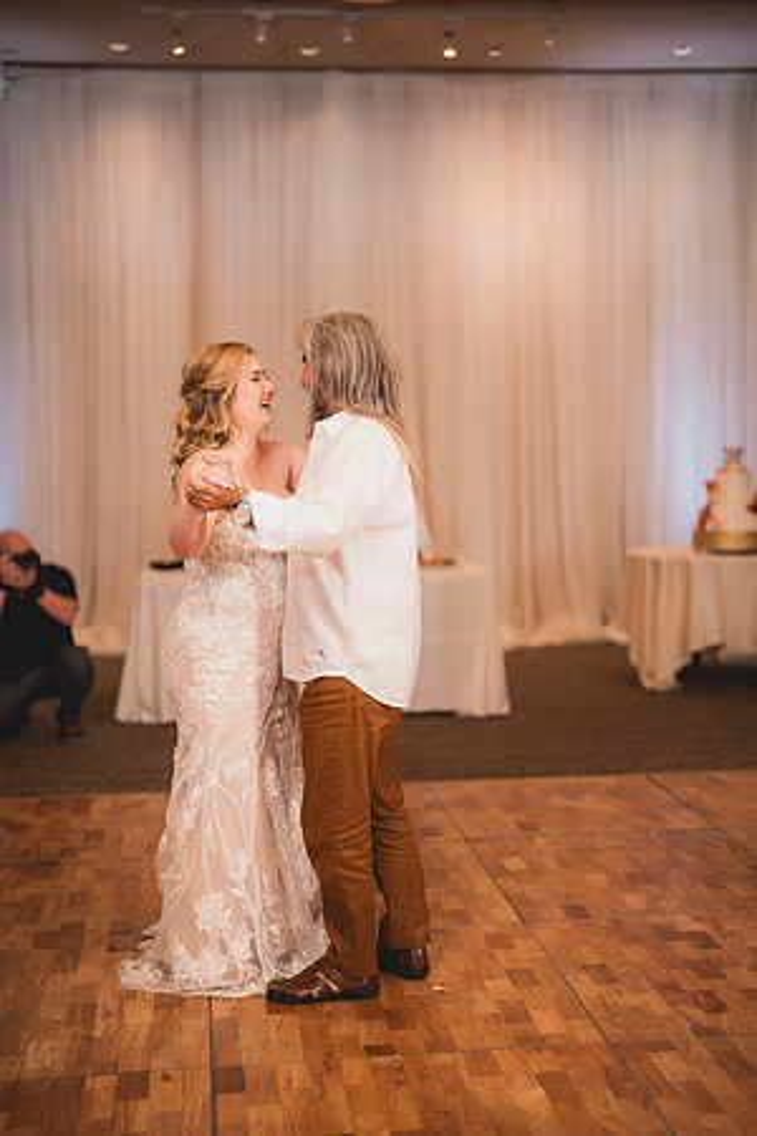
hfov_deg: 27.0
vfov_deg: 39.6
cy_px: 568
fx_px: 1577
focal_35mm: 50
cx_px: 378
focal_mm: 50
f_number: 1.2
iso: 125
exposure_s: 1/250
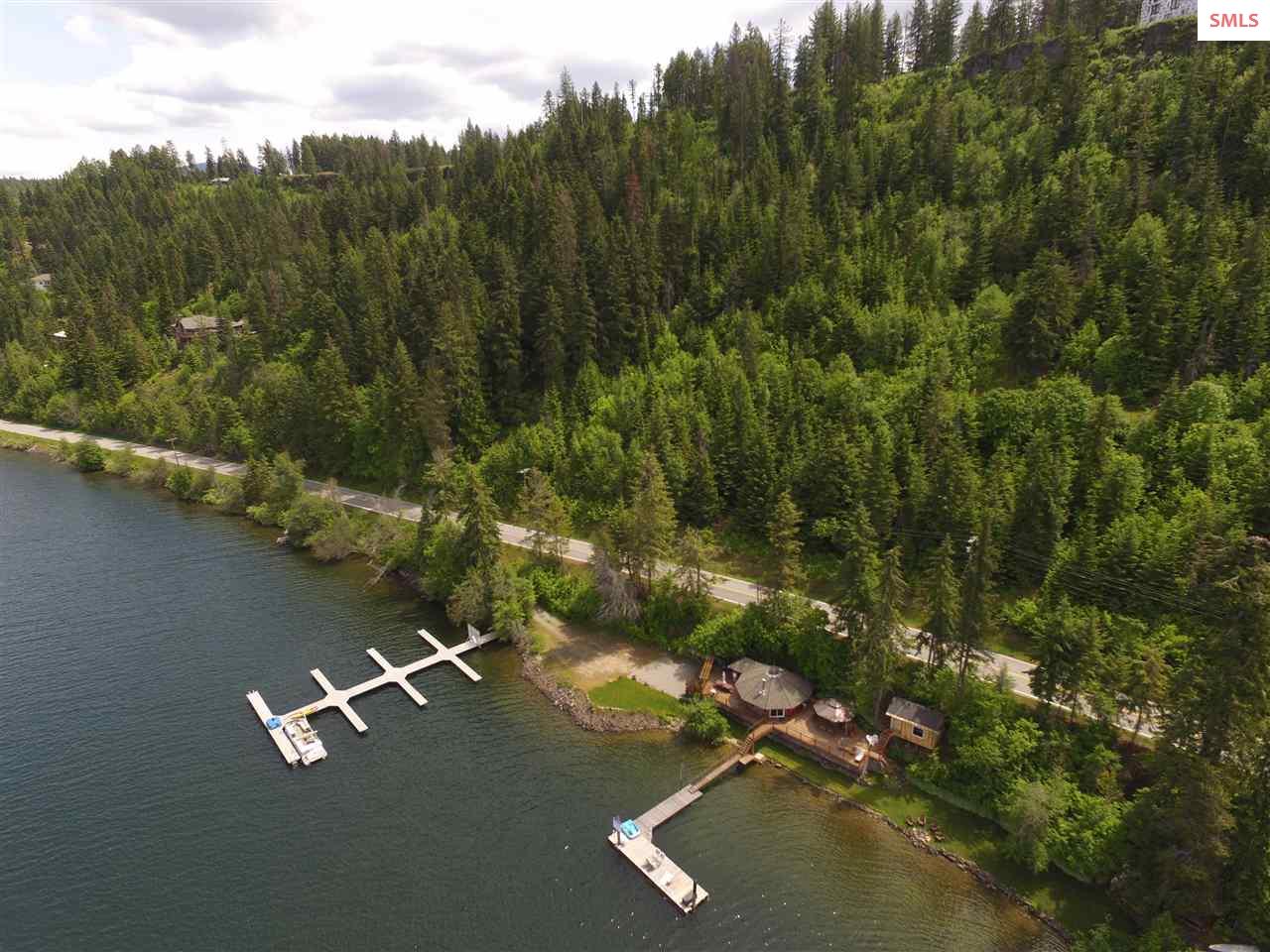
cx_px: 635
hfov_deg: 81.7
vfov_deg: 66.0
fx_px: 734
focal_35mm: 20
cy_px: 476
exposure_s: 1/460
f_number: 2.8
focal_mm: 3.61
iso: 100
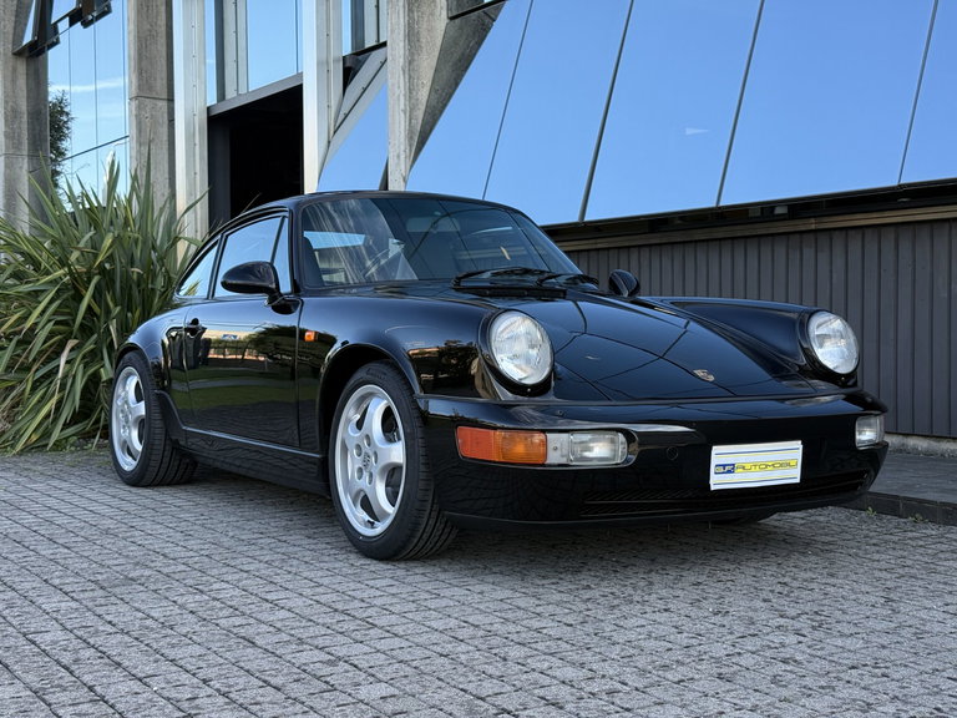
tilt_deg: -1.7
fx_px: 1327
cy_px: 359
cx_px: 478
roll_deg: -0.1
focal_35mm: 48
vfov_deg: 30.3
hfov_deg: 39.7
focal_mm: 6.76
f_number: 1.78
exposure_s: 1/646
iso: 80
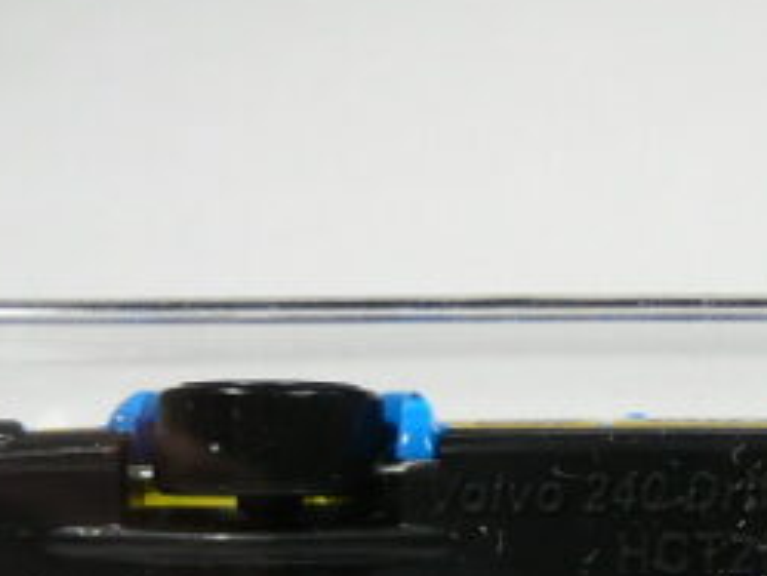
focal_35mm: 89
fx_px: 1973
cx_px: 650
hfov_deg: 21.6
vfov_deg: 16.4
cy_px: 524
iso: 100
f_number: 2.8
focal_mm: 4.6
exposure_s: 1/50
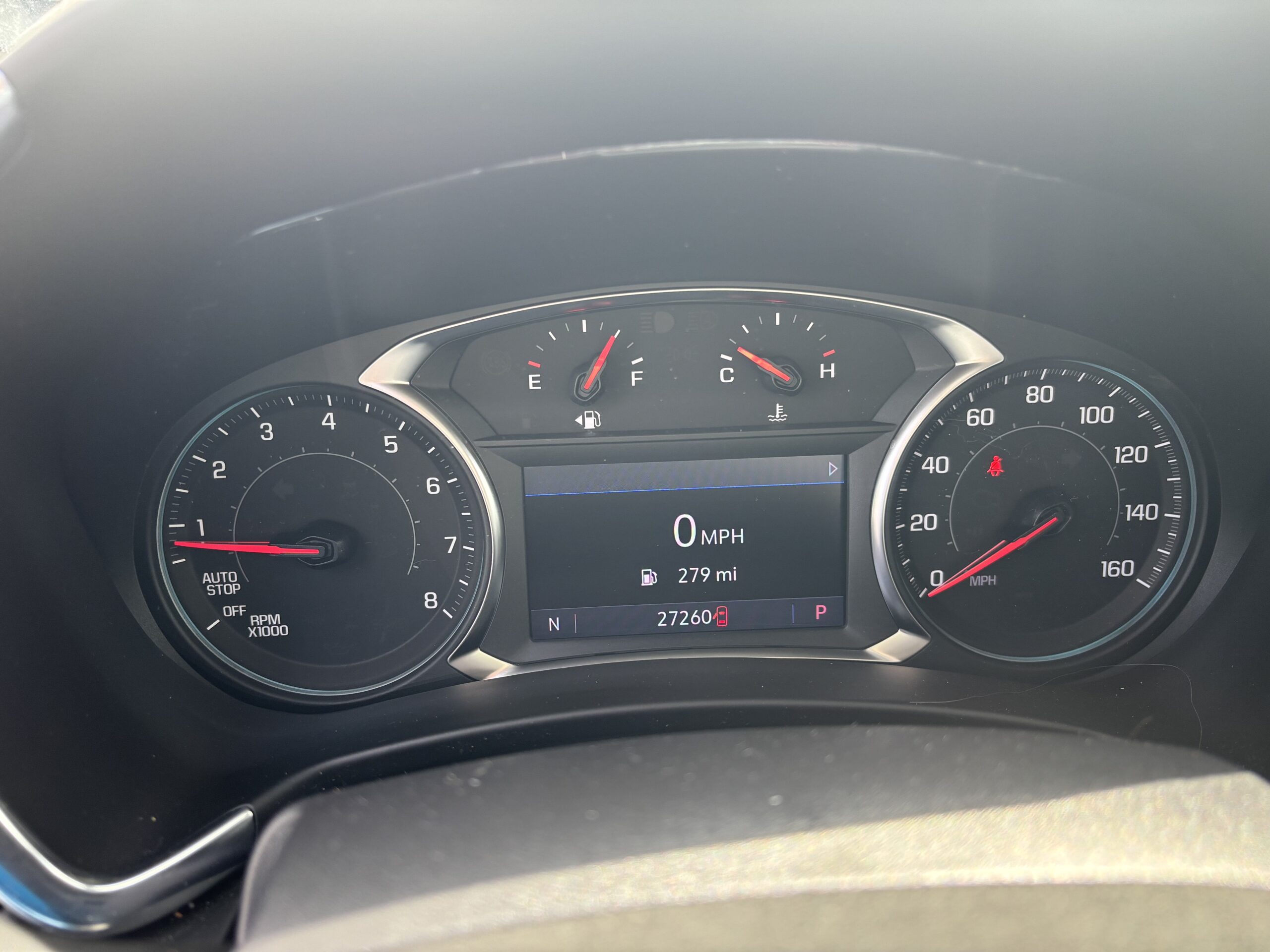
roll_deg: -2.1
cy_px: 476
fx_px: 954
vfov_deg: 53.1
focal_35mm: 26
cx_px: 635
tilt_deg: -20.9
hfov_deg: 67.3
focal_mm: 5.96
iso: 64
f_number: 1.6
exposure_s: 1/124
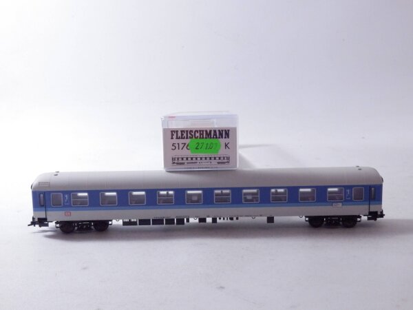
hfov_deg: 29.4
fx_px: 787
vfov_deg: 22.3
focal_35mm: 66
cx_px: 206
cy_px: 155
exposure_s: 1/160
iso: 800
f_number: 4.4
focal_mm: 11.9
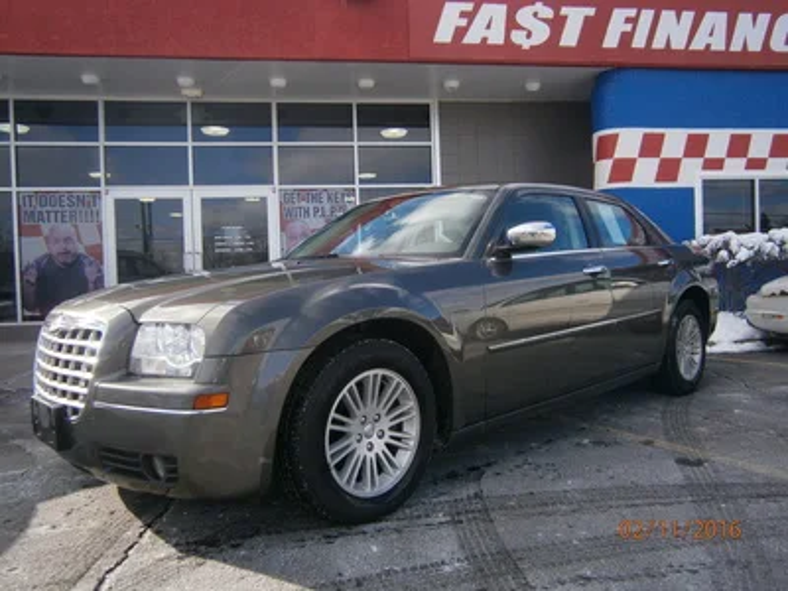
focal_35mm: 26
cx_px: 394
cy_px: 296
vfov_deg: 53.1
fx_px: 592
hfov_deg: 67.3
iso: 80
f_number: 2.8
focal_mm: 4.7
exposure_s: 1/800
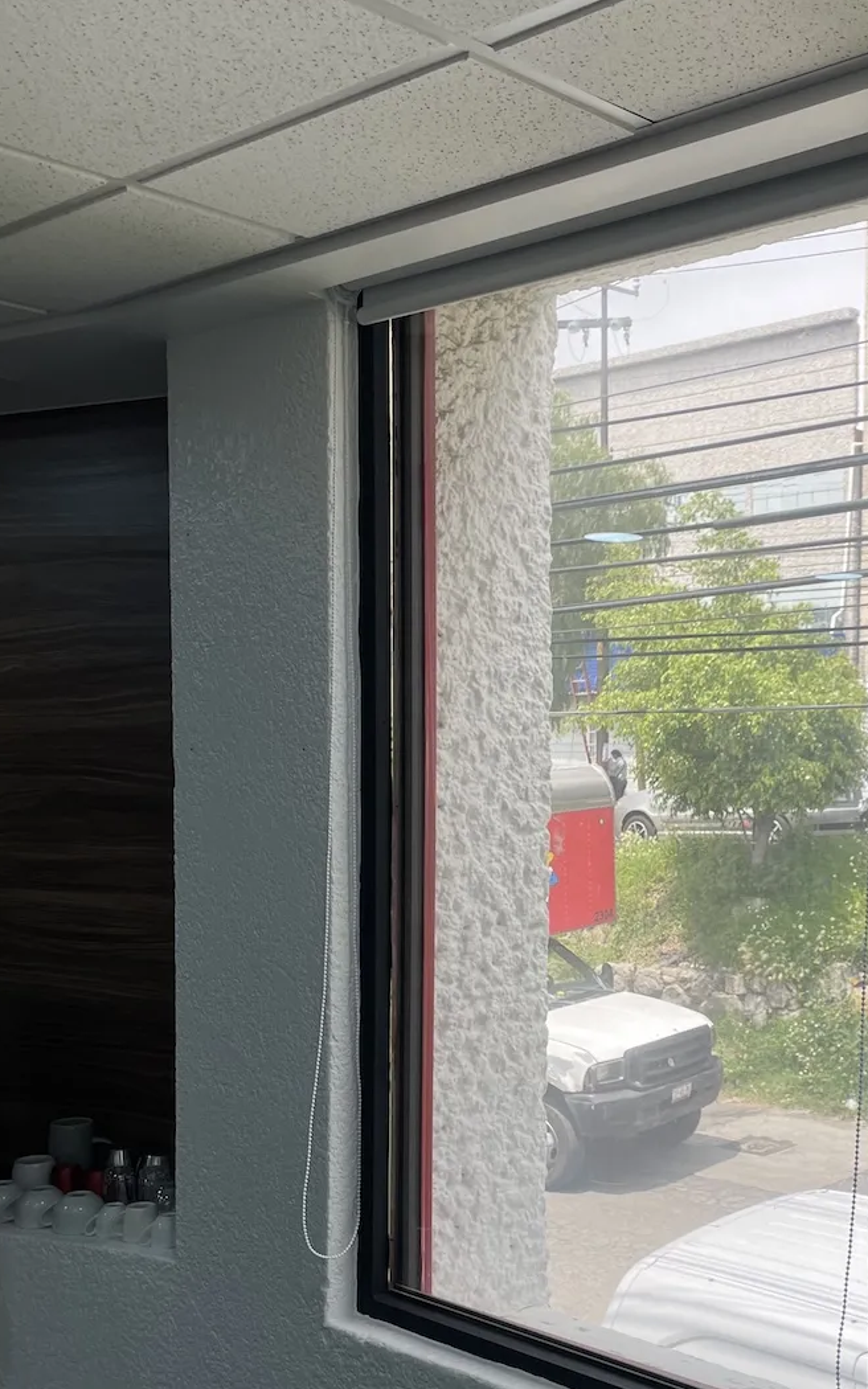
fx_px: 1590
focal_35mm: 42
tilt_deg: -3.1
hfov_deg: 29.8
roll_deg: +0.1
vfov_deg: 46.9
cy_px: 851
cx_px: 697
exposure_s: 1/309
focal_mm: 4.2
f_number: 1.6
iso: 32
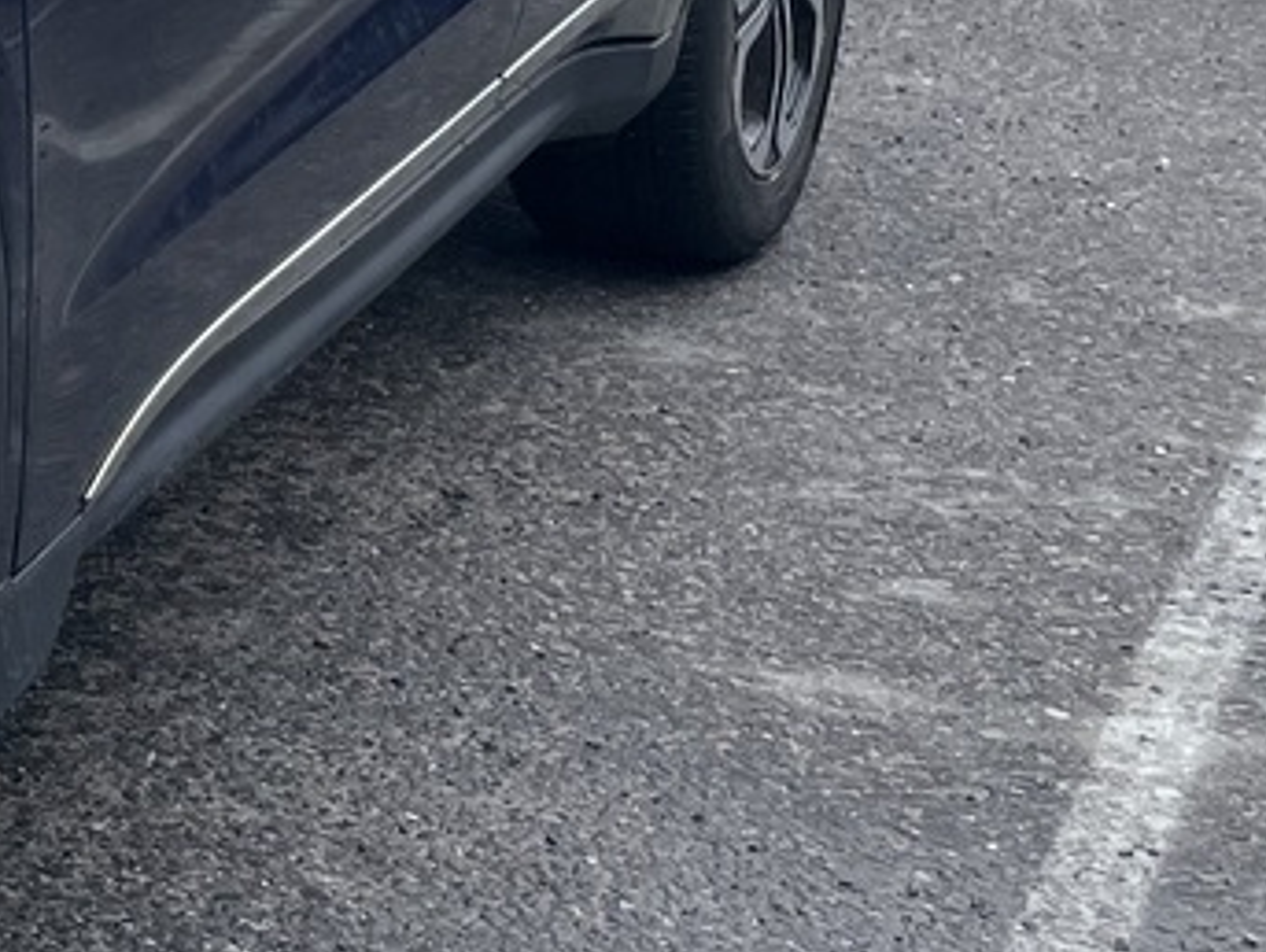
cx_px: -1104
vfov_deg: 13.4
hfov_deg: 15.2
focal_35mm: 109
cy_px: -52
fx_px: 3991
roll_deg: +1.1
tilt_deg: -11.8
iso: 32
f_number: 1.6
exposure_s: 1/910
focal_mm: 4.2
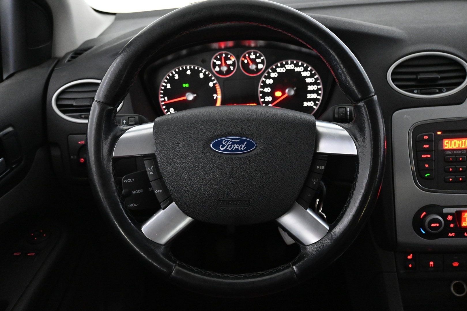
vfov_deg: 38.4
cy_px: 156
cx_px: 234
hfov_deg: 55.1
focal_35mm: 34
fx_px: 448
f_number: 4.2
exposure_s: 1/40
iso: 7200
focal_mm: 23
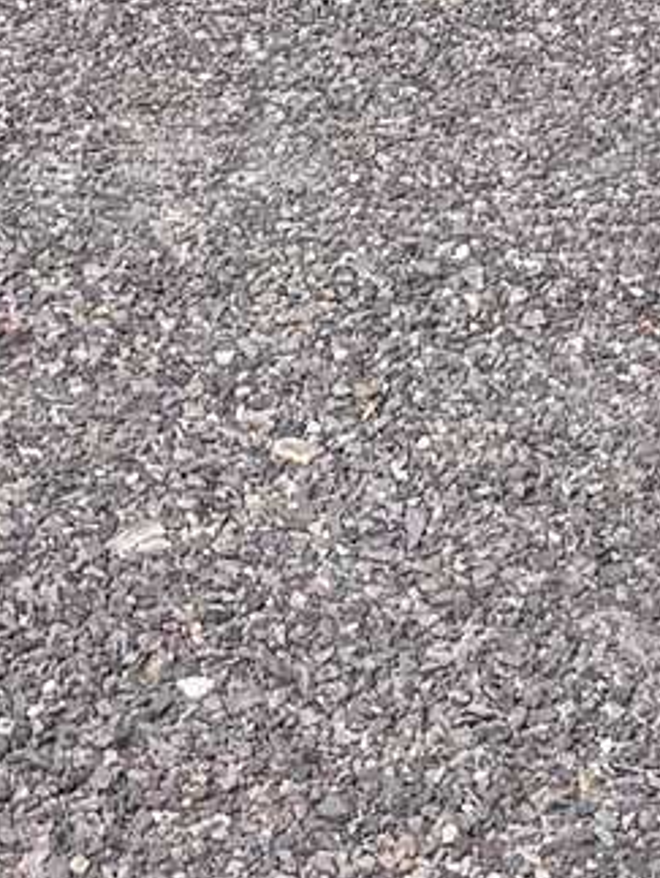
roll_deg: -2.5
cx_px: 986
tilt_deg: -5.4
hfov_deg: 8.5
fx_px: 4339
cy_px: -1536
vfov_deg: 9.6
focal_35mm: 171
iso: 80
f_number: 1.78
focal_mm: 6.76
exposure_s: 1/1488
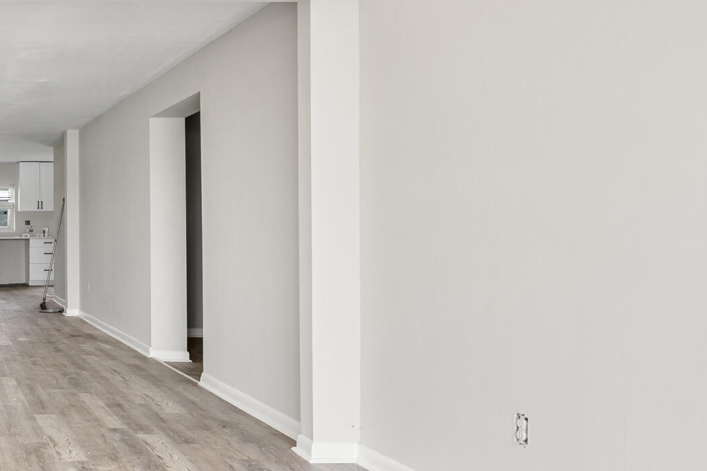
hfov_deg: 39.9
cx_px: -45
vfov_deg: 32.6
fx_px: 805
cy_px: 243
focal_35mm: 41
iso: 400
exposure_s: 1/15
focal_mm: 17
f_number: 9
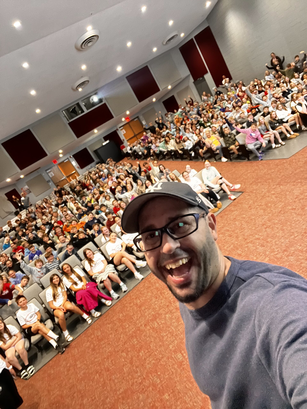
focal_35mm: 23
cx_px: 154
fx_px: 272
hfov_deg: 58.9
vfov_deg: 73.9
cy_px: 204
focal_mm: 2.71
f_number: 2.2
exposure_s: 1/15
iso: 1600
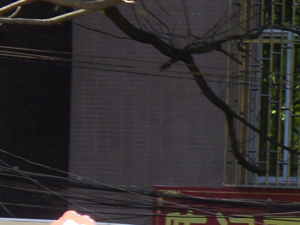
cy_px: 319
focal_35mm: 422
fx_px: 3659
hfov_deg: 4.5
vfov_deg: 3.5
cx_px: 889
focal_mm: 46
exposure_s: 1/640
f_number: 5
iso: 400
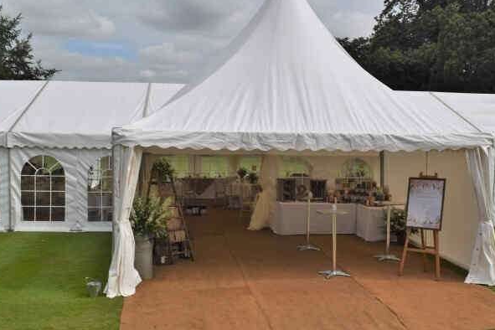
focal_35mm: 47
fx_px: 642
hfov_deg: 42.0
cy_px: 152
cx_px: 296
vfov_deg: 28.8
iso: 100
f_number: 13
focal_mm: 23
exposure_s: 1/200
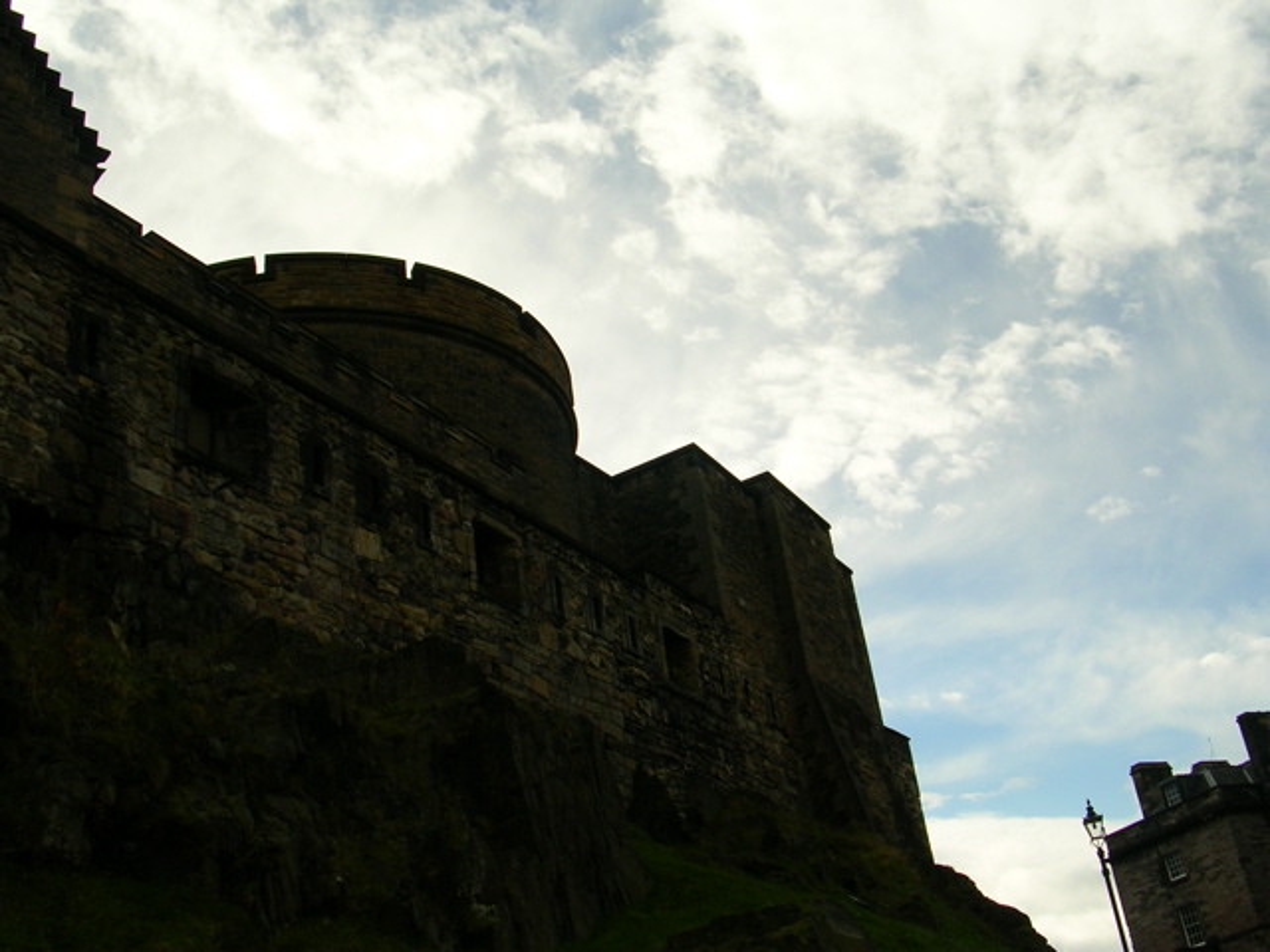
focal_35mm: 38
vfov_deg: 37.7
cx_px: 635
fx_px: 1394
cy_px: 476
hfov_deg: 49.0
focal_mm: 5.8
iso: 50
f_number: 5.6
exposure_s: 1/360
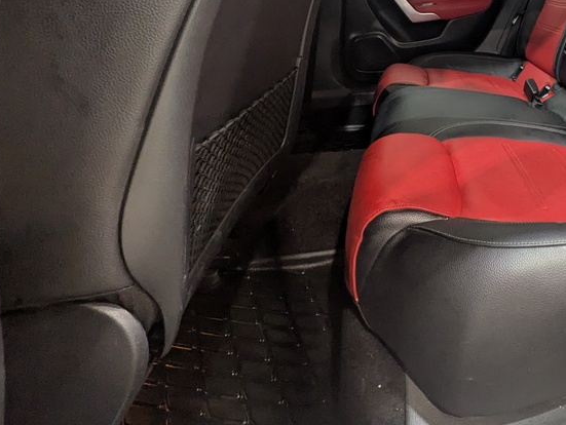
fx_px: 425
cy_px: 47
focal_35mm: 26
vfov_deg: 48.0
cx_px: 486
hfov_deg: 59.5
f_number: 2.2
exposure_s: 1/40
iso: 95
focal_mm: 1.83
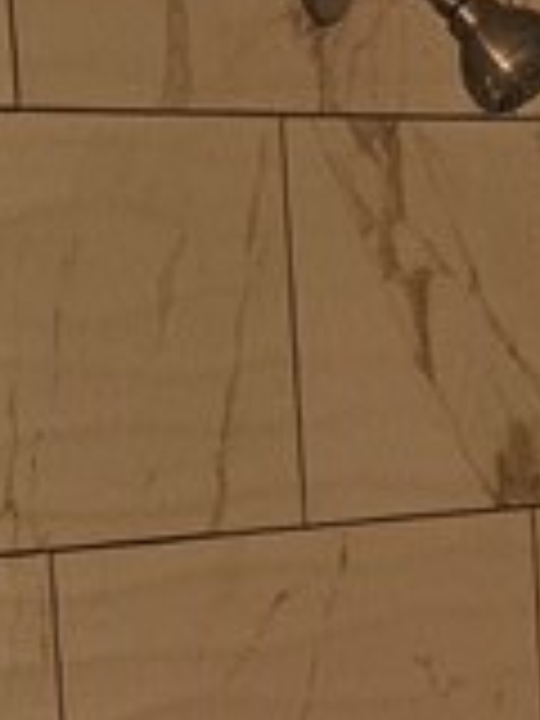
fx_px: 3058
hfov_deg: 8.4
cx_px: -1098
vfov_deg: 12.1
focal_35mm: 147
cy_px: 1382
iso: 200
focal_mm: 6.3
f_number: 1.7
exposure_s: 1/120
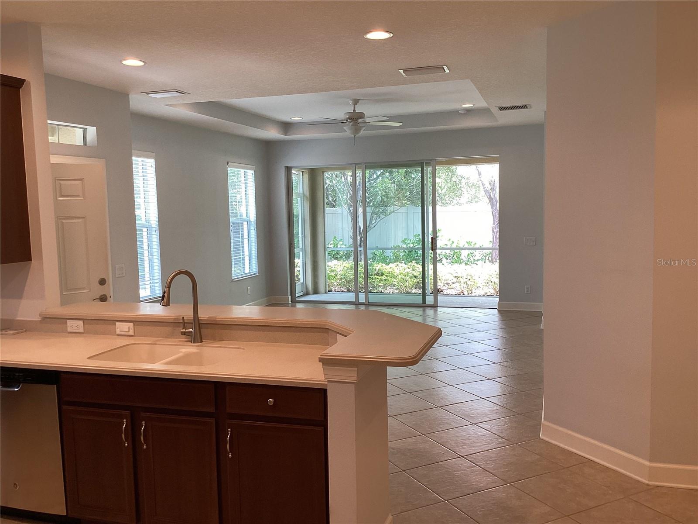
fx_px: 625
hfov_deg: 58.4
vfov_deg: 45.4
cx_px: 349
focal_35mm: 31
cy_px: 262
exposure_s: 1/60
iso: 64
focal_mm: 3.3
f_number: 2.4
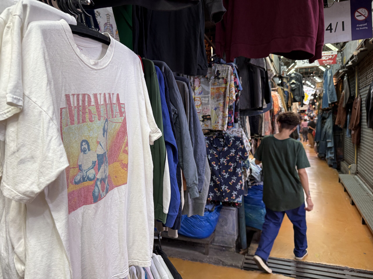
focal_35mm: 24
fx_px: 259
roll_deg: +1.9
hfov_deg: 71.6
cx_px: 186
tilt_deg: -2.6
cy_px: 140
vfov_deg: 56.8
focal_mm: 6.76
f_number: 1.78
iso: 200
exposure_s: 1/100
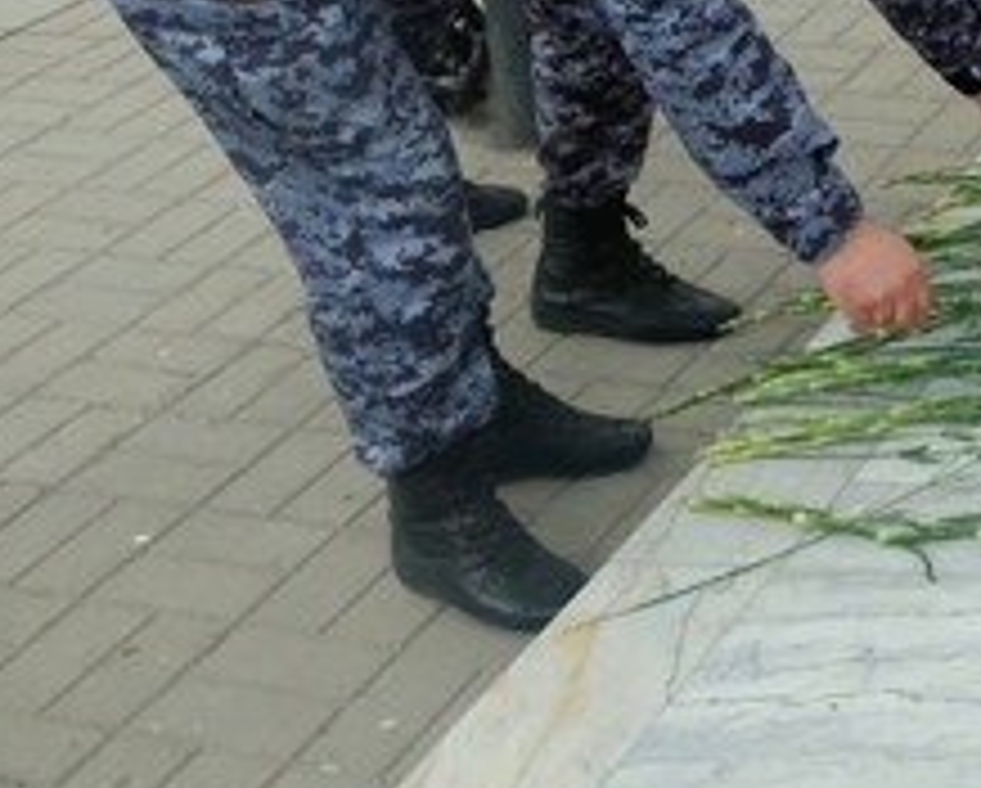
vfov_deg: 17.2
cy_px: -36
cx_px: 1156
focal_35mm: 87
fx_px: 2529
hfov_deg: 20.6
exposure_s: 1/1700
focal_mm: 18
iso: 4000
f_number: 7.1
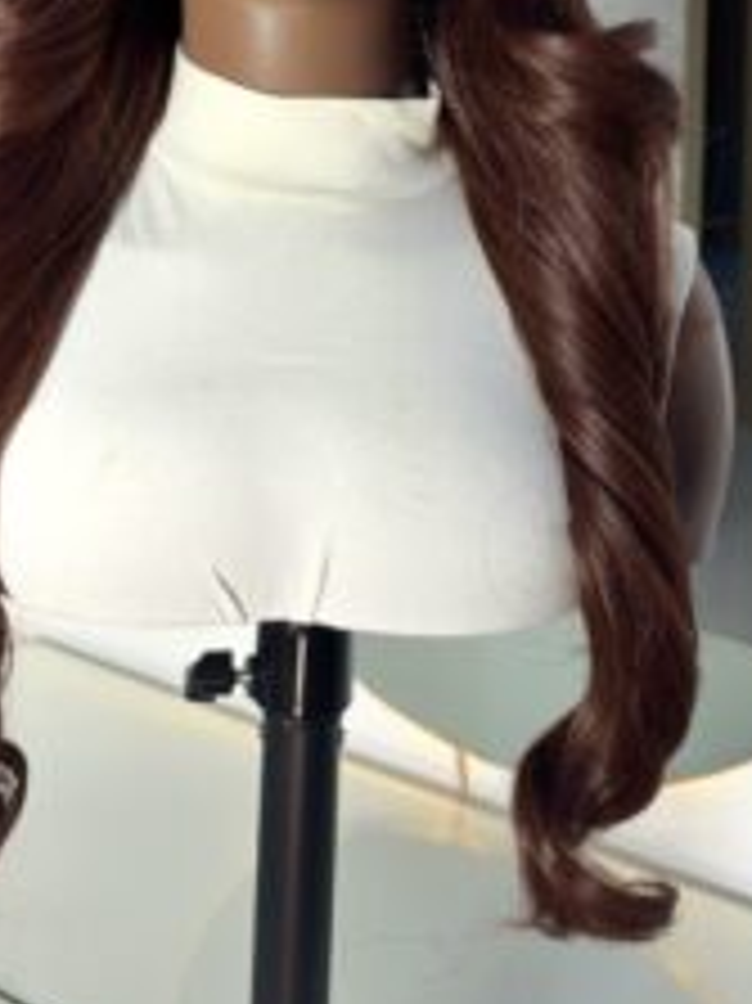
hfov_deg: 29.6
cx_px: 304
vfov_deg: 36.9
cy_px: 135
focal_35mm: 49
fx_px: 1421
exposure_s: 1/100
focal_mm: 5.96
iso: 80
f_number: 1.6
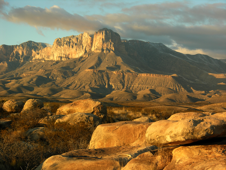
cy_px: 85
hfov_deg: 17.9
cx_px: 113
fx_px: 718
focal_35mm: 110
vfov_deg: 13.5
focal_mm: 27.3
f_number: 4.1
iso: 50
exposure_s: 1/125
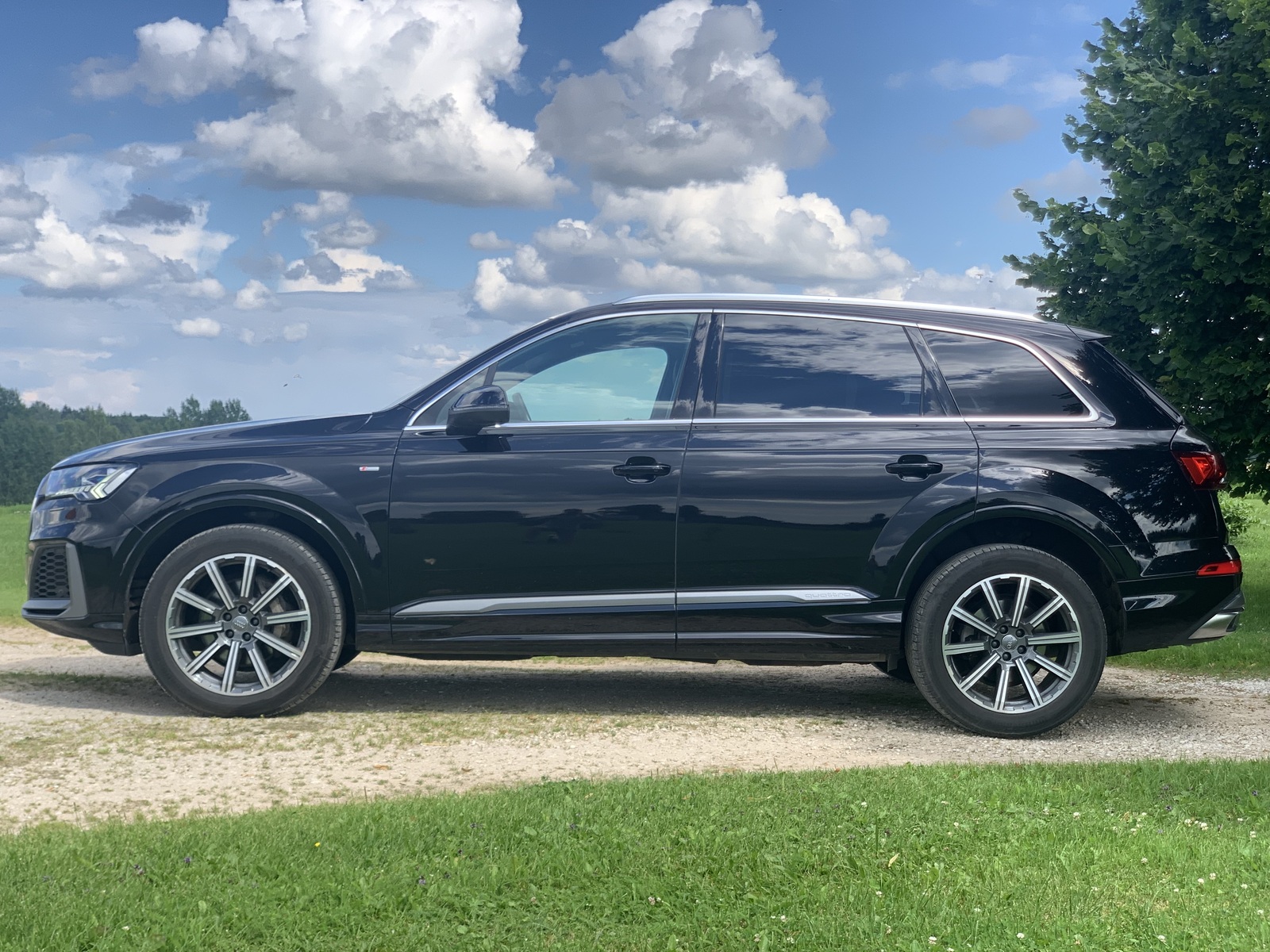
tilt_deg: +0.0
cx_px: 635
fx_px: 1908
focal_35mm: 52
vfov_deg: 28.0
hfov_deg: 36.8
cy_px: 476
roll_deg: -1.3
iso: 16
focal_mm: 6
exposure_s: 1/287
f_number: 2.4
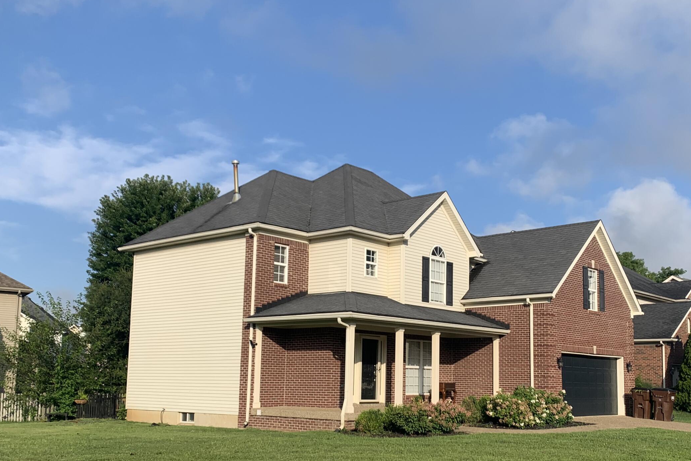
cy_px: 302
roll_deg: -0.2
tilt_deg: +1.4
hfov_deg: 49.4
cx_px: 395
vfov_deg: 33.9
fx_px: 749
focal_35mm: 39
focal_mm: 4.25
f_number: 1.8
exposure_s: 1/2364
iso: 25
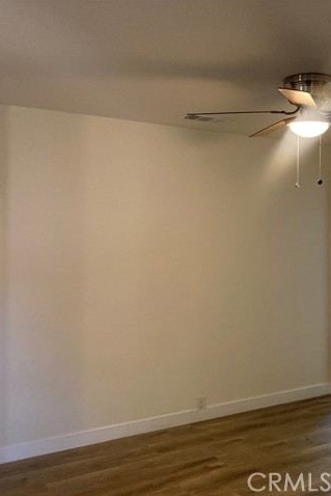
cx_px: 237
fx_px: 537
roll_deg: -0.1
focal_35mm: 39
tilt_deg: -1.4
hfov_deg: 33.7
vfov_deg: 49.5
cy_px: 248
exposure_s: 1/60
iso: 200
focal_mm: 3.99
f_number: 1.8
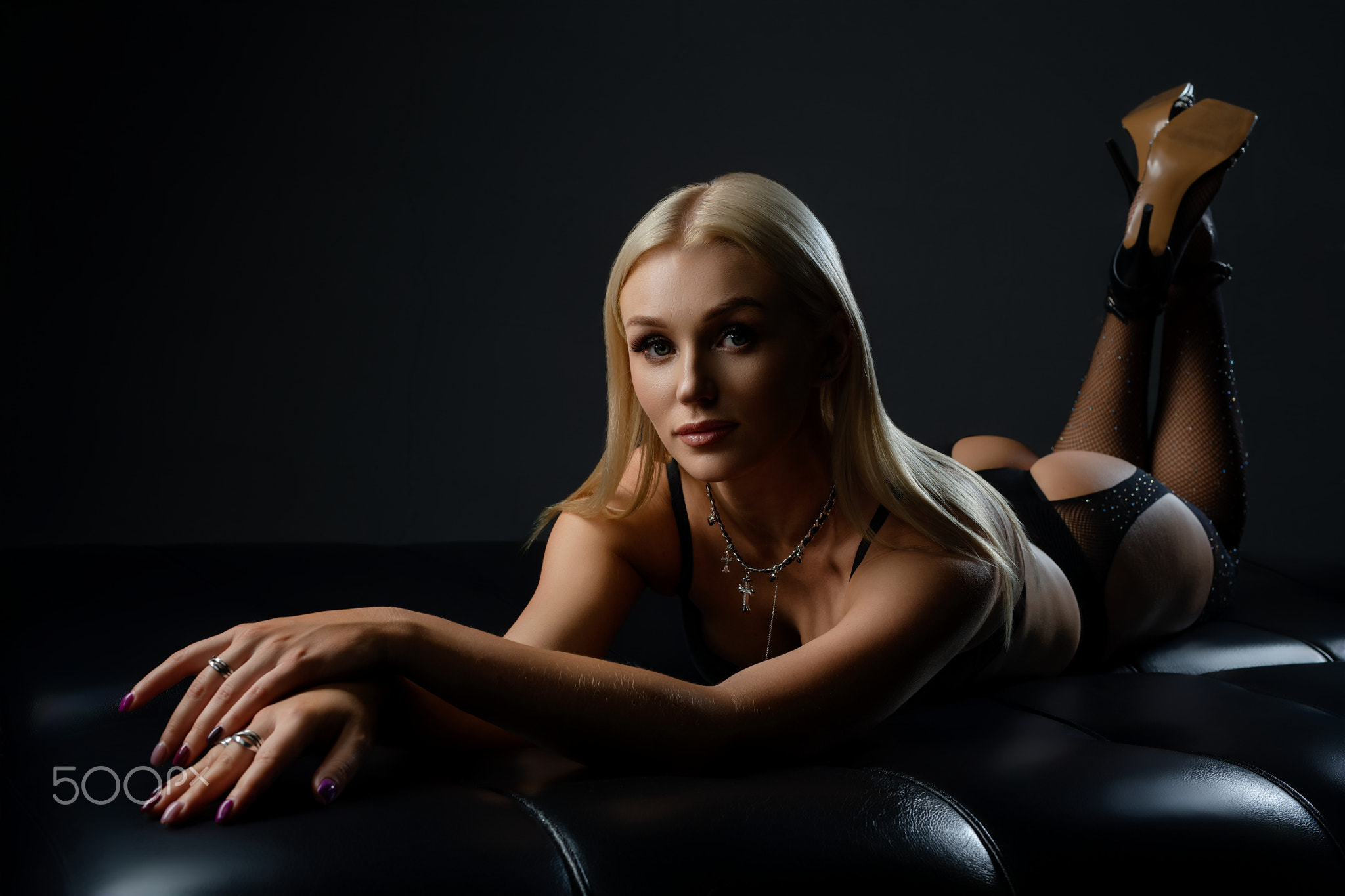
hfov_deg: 39.6
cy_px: 448
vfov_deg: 27.0
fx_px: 1868
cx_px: 672
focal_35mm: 50
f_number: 8
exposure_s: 1/100
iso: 250
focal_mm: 50
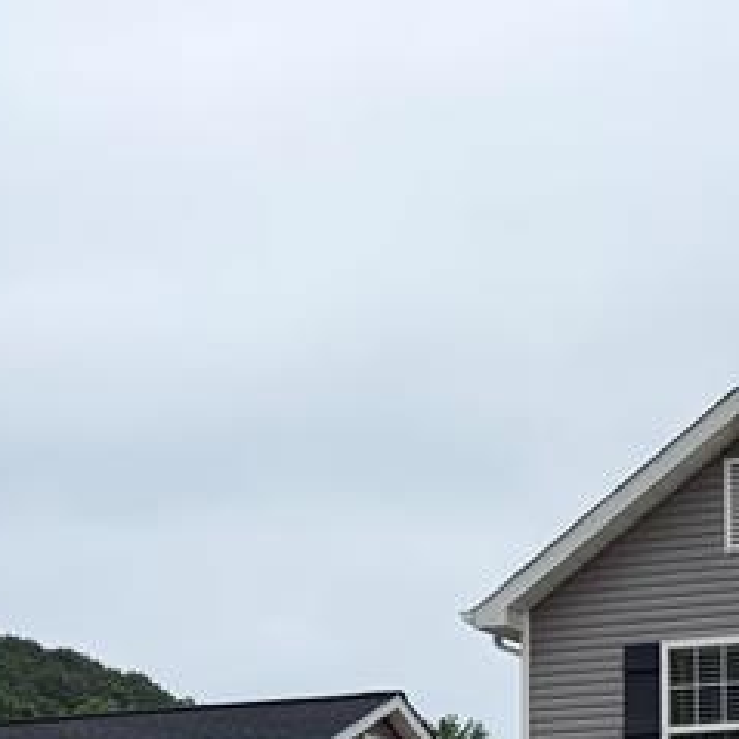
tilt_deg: +4.9
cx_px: 1197
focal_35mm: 91
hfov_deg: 16.8
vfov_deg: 17.7
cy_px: 986
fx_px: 2198
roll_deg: +1.4
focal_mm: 6.76
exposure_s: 1/2801
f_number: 1.78
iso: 80
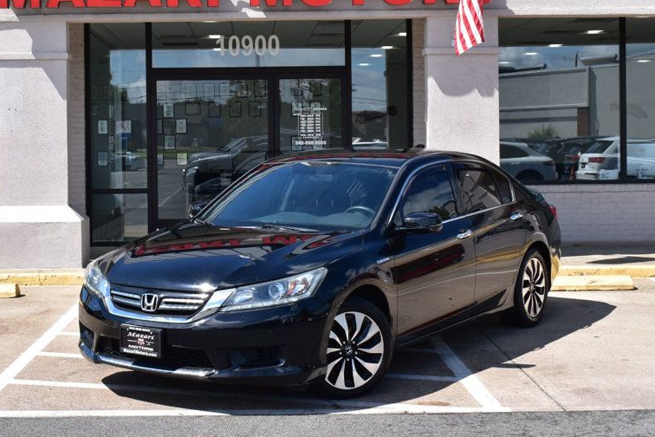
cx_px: 257
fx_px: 1183
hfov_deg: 30.9
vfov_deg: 20.9
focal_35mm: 65
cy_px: 159
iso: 400
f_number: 11
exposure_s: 1/400
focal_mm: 32
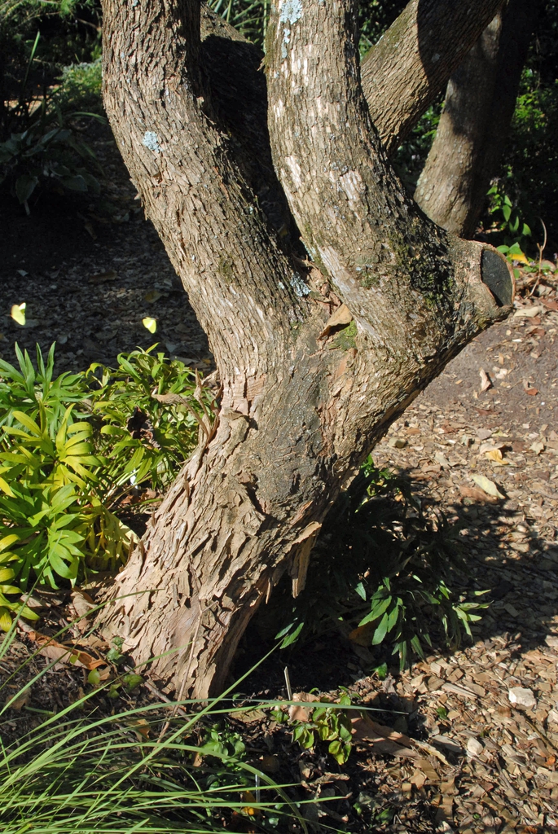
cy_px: 417
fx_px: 974
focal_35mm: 42
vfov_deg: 46.4
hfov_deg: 32.0
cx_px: 279
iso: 400
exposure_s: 1/400
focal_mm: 28
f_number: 10
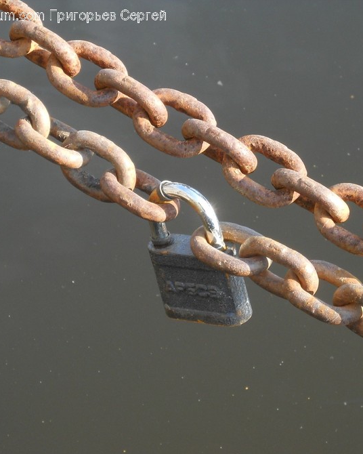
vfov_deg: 10.2
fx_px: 2552
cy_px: 228
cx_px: 177
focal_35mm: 190
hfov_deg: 8.1
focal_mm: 24.03
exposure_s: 1/60
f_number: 6.7
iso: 125
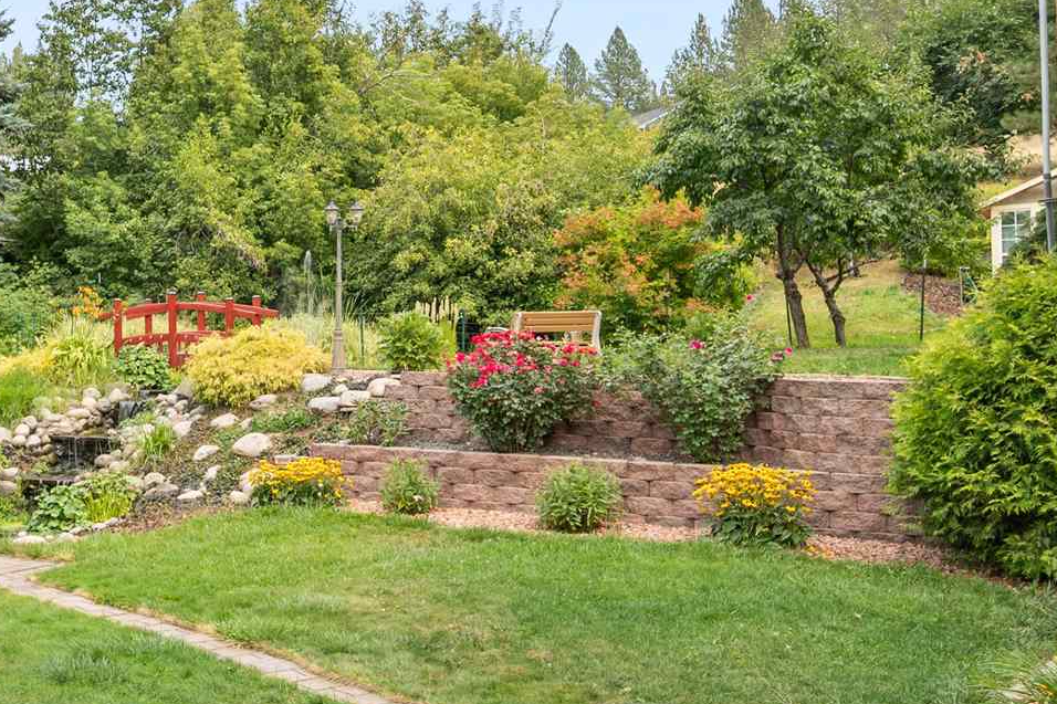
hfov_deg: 39.0
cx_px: 22
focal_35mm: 45
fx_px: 1321
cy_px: 330
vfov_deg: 29.8
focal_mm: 14
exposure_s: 1/13
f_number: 8
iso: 100
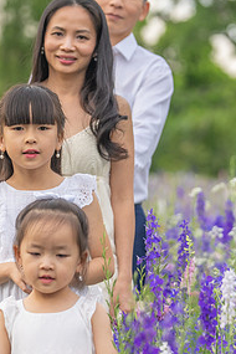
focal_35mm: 220
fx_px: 2163
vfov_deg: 9.4
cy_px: 137
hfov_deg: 6.2
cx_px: 48
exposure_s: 1/1250
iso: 640
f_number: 3.2
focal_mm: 108
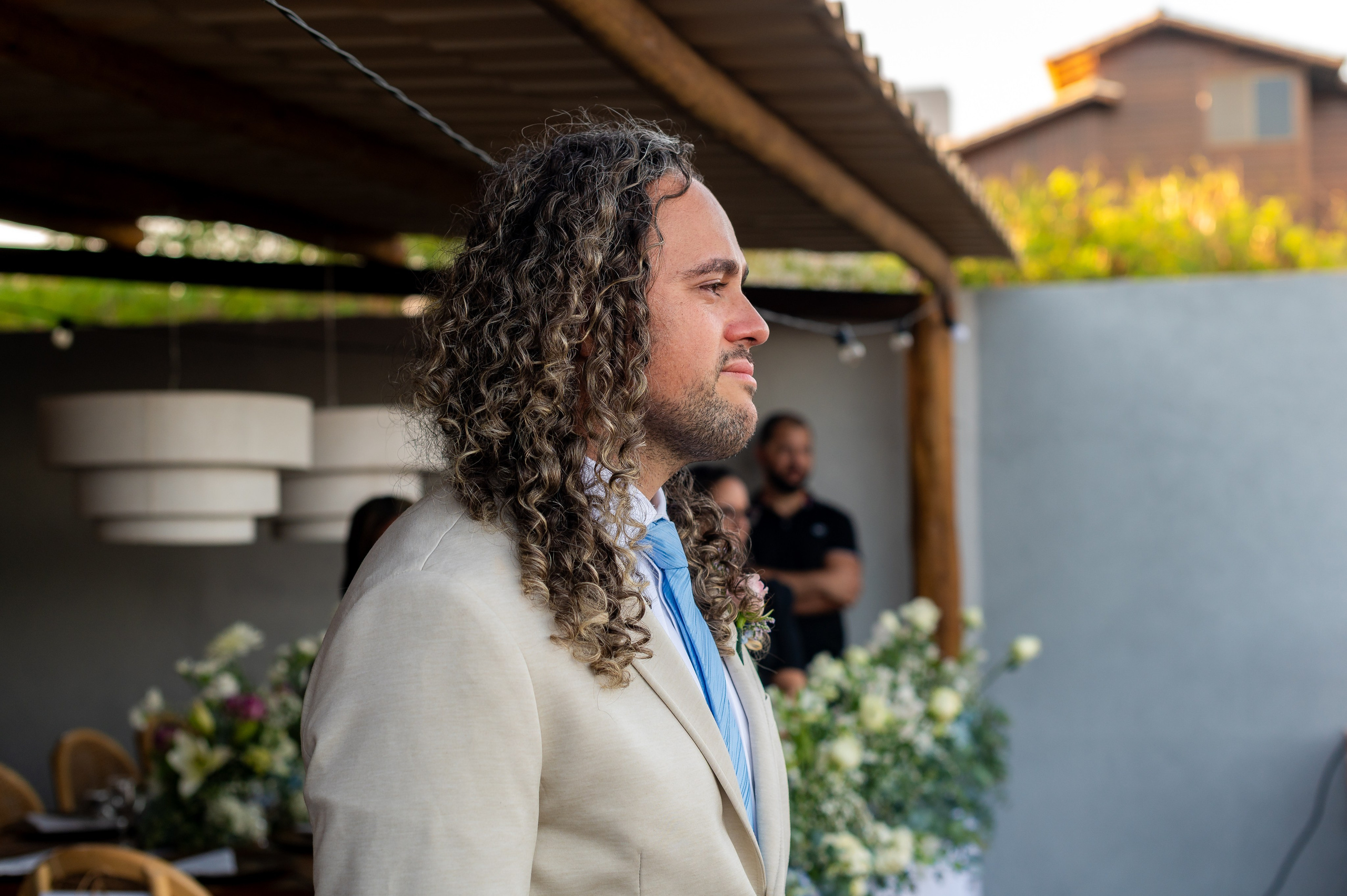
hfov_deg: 39.6
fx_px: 1869
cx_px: 674
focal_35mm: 50
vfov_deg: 27.0
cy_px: 448
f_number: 3.2
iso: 250
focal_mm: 50
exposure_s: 1/320
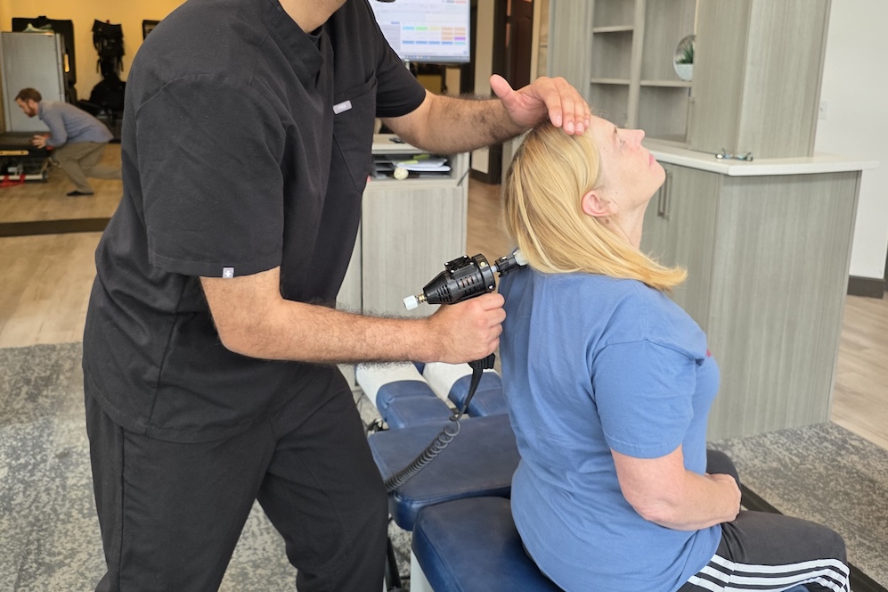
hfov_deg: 58.7
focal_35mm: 32
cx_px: 444
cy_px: 259
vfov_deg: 41.0
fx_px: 789
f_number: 1.7
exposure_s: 1/120
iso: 160
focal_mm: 6.25
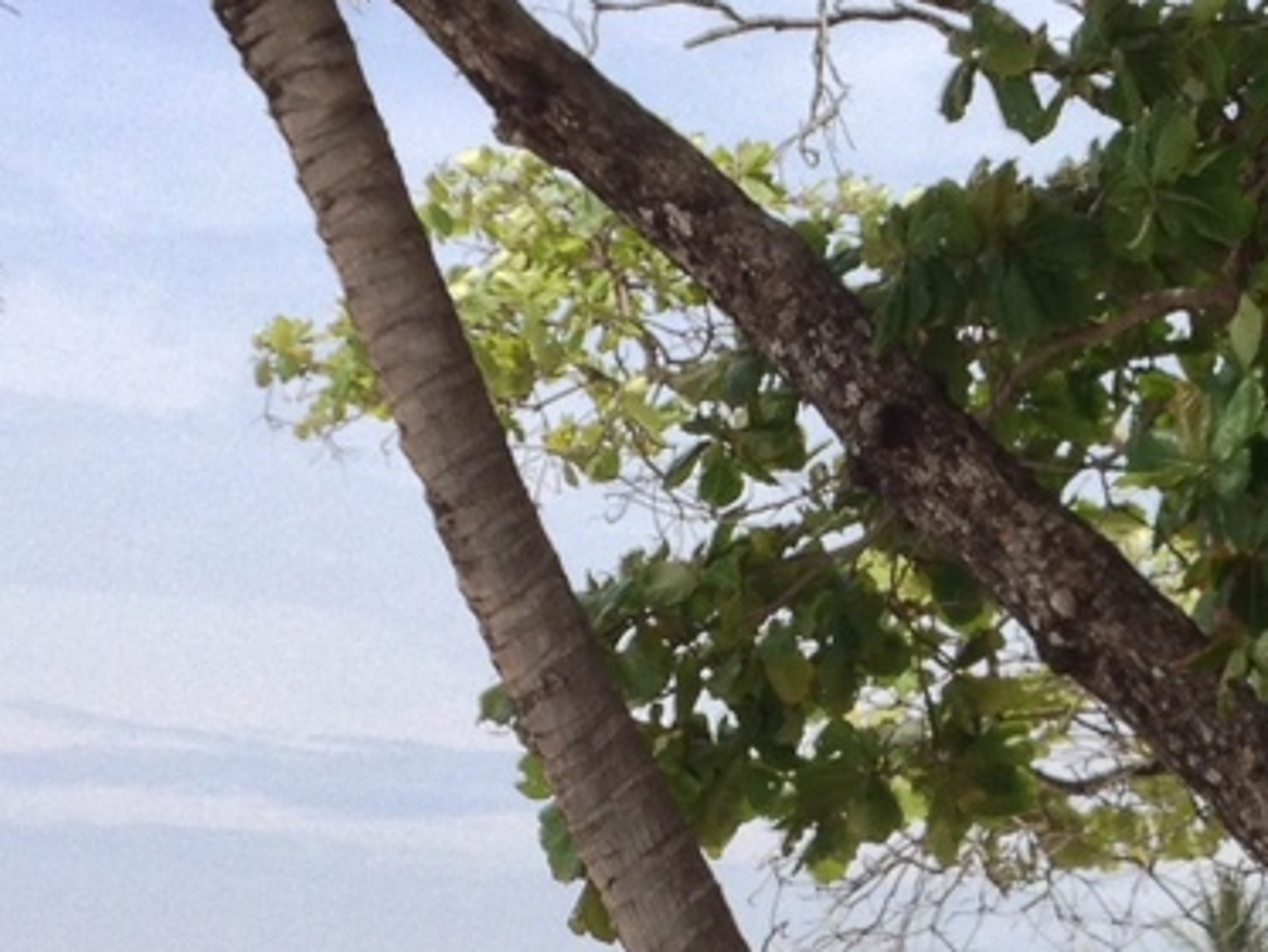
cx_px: 1557
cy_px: 938
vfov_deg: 9.8
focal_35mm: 150
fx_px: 5496
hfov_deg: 12.8
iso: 50
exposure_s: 1/1227
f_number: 2.4
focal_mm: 4.28
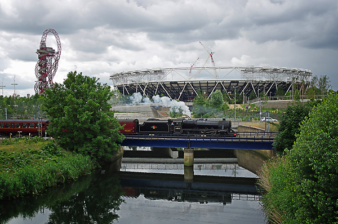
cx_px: 169
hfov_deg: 42.4
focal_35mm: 46
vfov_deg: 28.8
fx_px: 436
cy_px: 112
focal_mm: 31
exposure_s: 1/400
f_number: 4.5
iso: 100
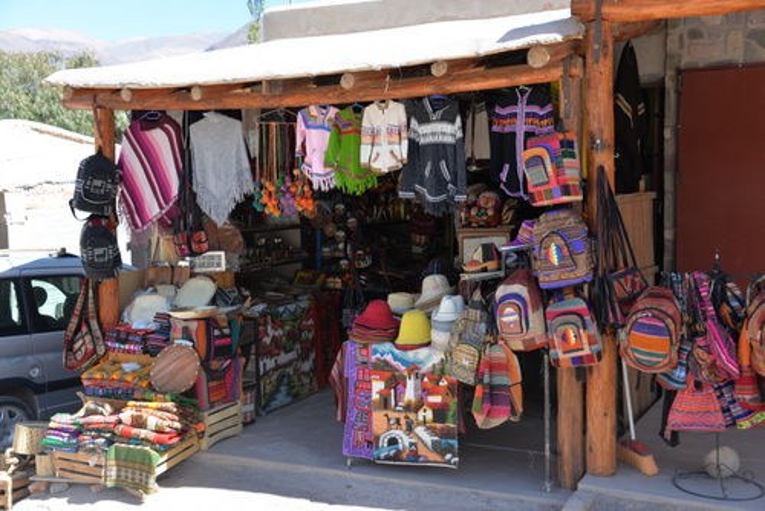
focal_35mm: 45
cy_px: 256
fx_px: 957
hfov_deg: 43.6
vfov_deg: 29.9
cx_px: 382
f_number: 7.1
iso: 200
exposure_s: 1/200
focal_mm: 45
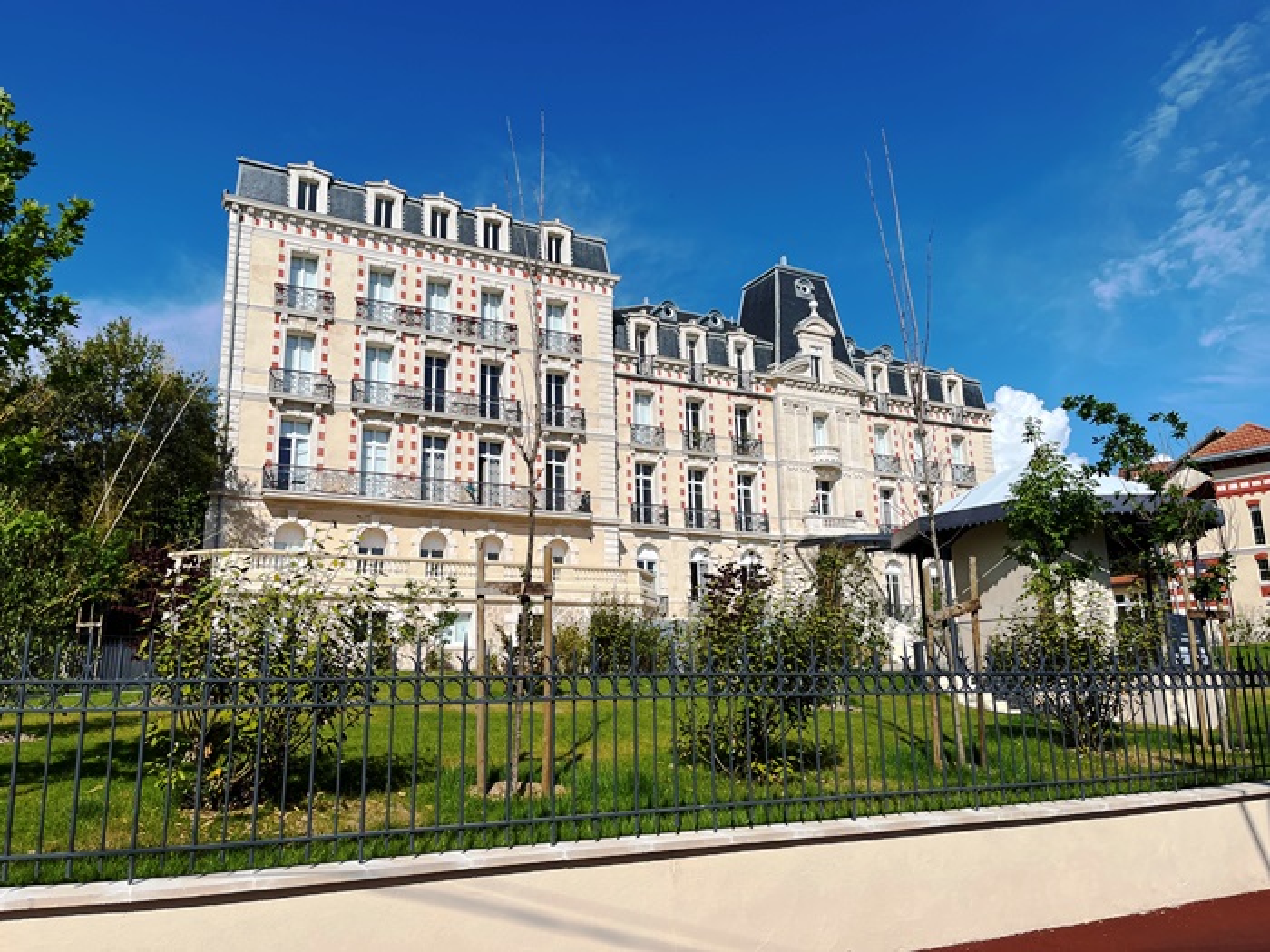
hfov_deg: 67.3
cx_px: 635
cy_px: 476
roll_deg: +2.6
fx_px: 954
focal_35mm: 26
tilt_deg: +14.5
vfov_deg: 53.1
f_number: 1.6
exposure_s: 1/6897
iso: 50
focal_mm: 5.1
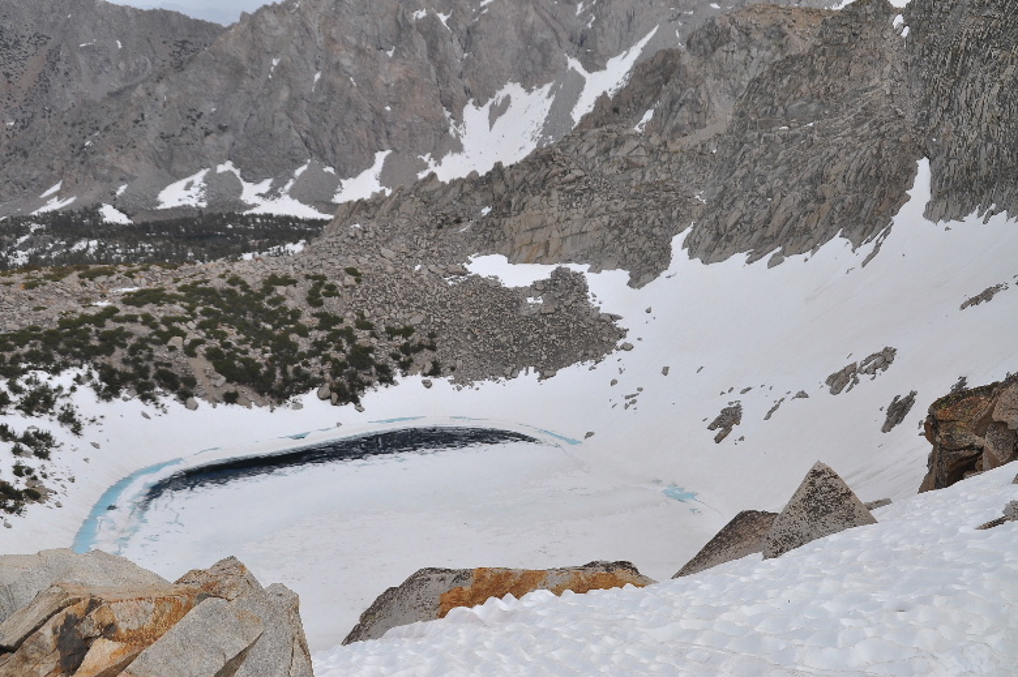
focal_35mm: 48
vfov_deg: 28.0
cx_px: 509
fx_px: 1356
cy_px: 338
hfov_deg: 41.1
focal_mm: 32
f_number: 9
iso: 200
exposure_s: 1/1000
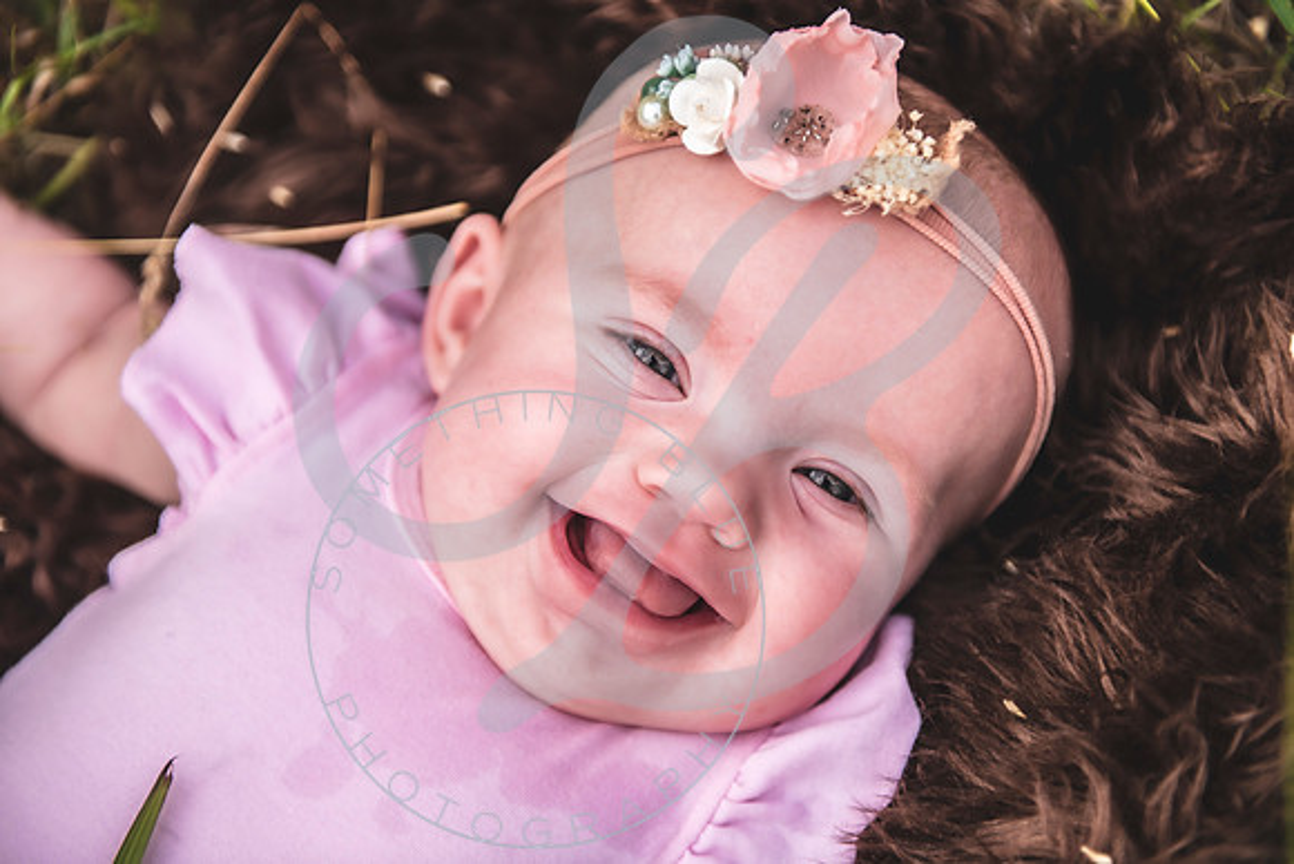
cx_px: 647
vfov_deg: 19.5
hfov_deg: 28.8
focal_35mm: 70
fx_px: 2517
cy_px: 432
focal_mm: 70
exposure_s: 1/640
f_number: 2.8
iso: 100
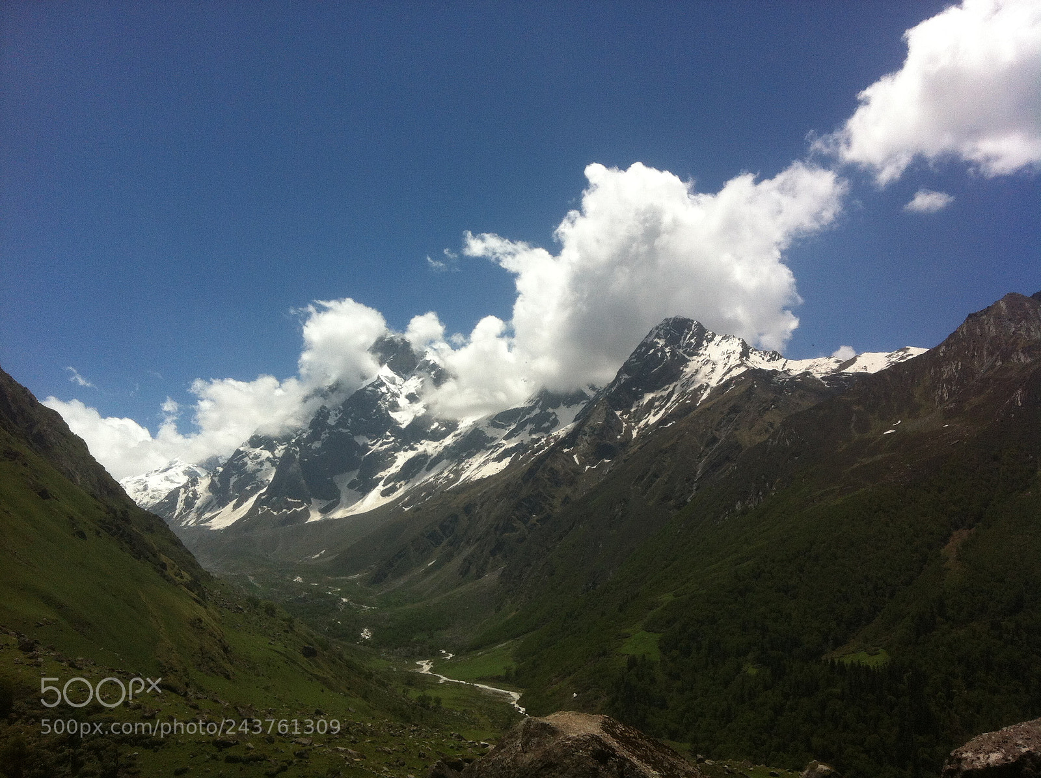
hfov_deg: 52.7
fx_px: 1051
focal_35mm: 35
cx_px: 520
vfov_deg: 40.6
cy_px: 389
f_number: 2.8
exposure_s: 1/2742
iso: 80
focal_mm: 3.85
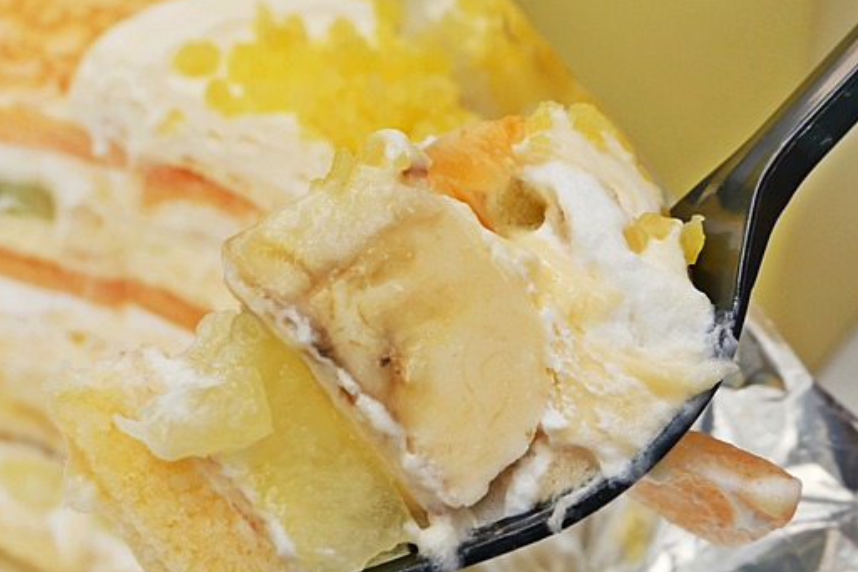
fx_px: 1644
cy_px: 300
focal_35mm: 69
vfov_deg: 19.7
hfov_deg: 29.2
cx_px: 396
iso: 200
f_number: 5
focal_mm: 17
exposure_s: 1/500
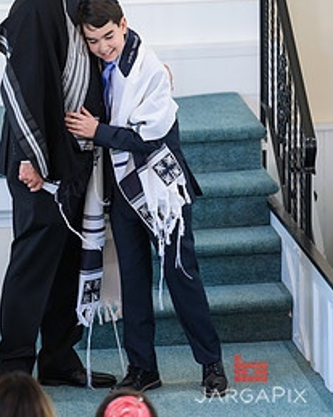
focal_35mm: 326
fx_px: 4018
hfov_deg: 4.7
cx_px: 106
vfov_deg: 5.9
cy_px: 76
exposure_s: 1/125
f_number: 3.2
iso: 1000
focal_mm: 200
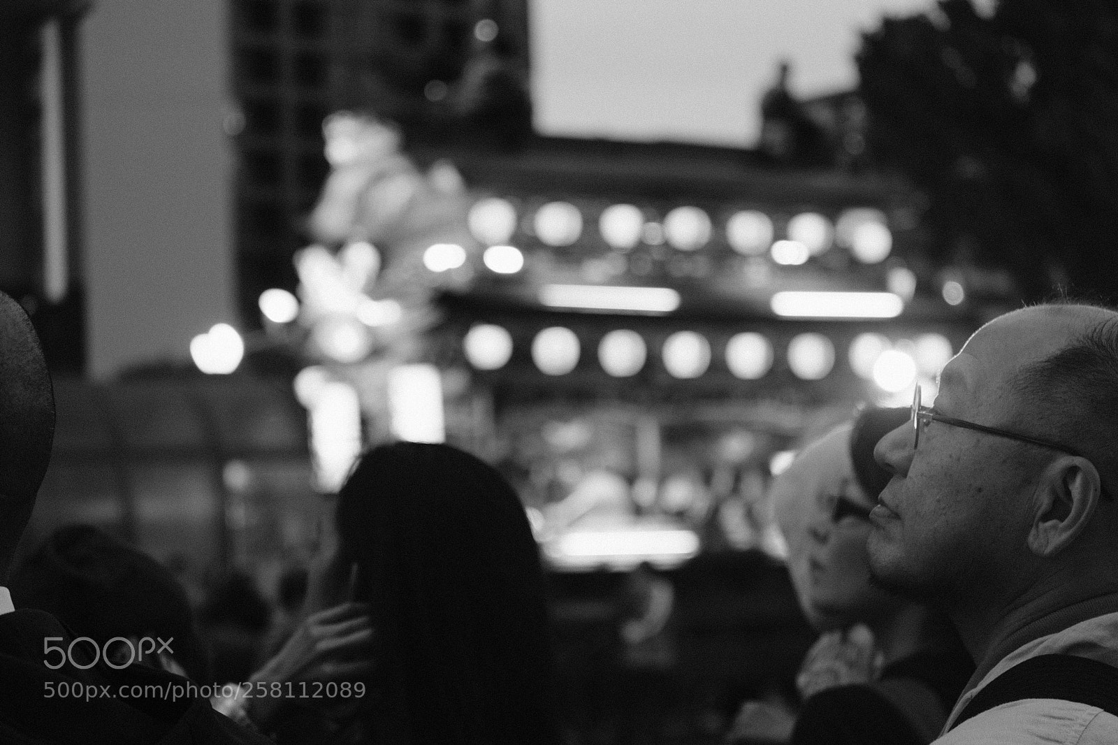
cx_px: 559
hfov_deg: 24.5
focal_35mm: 83
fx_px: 2577
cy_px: 372
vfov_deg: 16.4
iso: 1600
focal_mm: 55
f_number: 3.5
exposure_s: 1/125
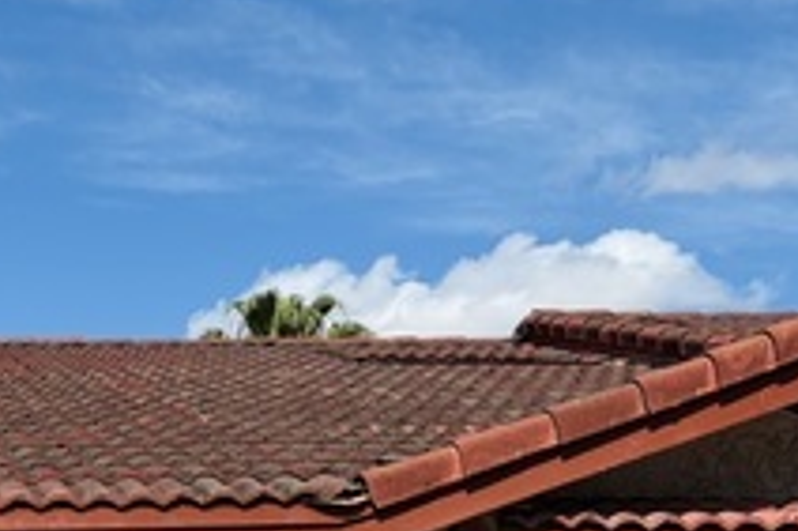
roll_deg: +0.2
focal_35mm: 85
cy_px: 764
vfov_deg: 15.0
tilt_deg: +3.3
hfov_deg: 22.4
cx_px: -104
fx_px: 1883
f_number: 1.6
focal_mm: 5.96
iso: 50
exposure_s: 1/4255
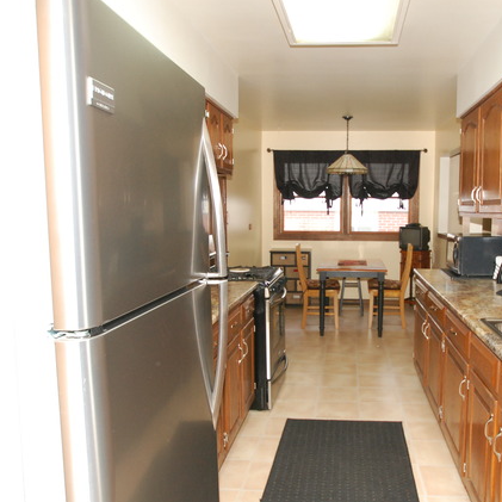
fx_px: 509
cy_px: 249
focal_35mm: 31
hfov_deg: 52.1
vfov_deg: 52.5
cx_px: 306
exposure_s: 1/60
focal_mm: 16
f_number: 5.3
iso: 900
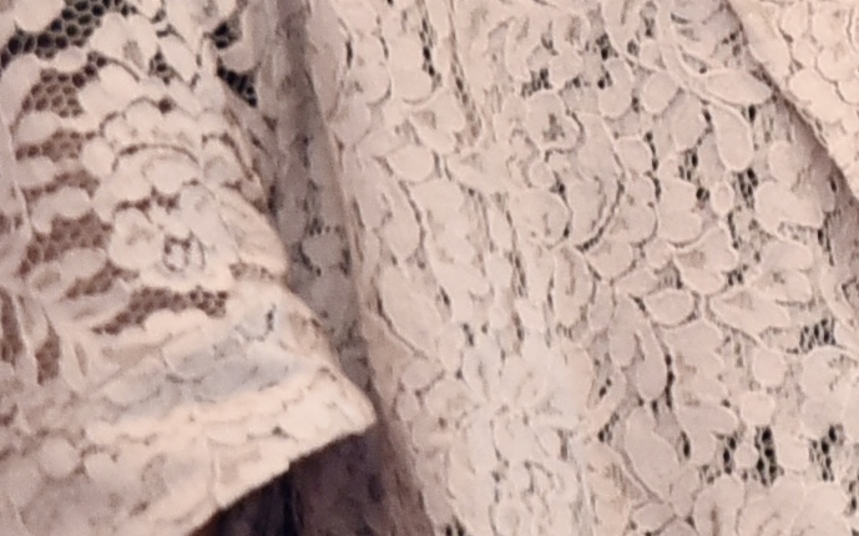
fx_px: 27917
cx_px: 2586
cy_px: -755
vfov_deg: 1.1
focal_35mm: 1193
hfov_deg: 1.8
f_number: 3.2
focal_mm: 185
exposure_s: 1/200
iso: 2000
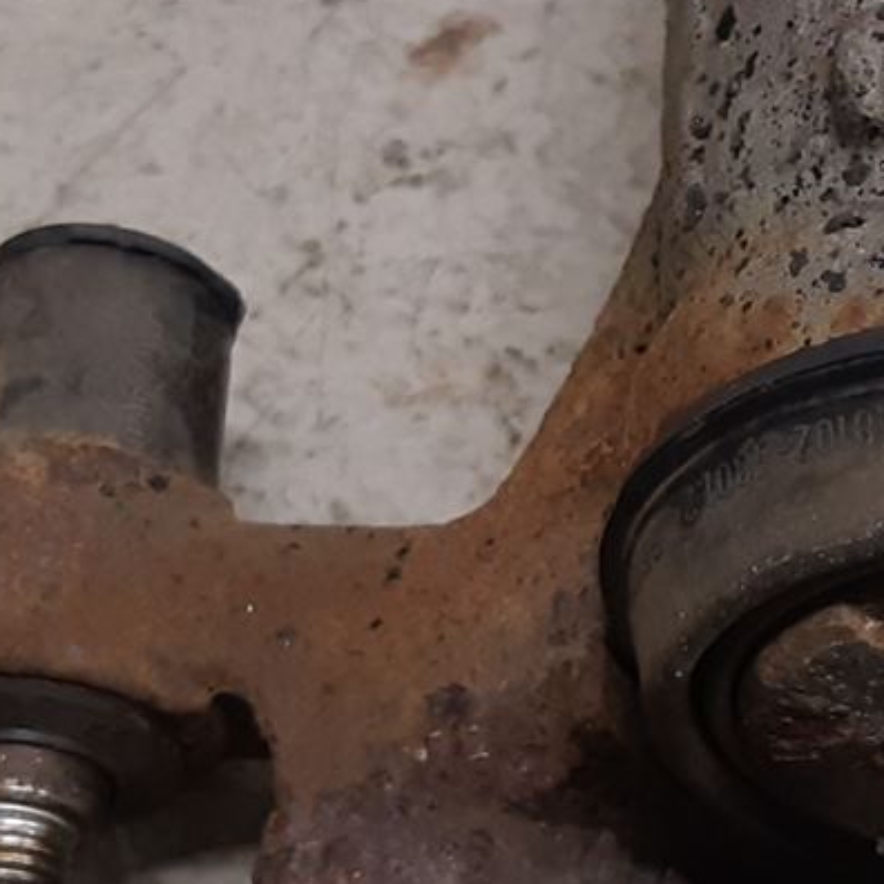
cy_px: 574
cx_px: 866
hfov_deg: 14.4
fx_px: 3438
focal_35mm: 119
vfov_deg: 14.6
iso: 160
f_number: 1.7
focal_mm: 3.93
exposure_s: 1/50
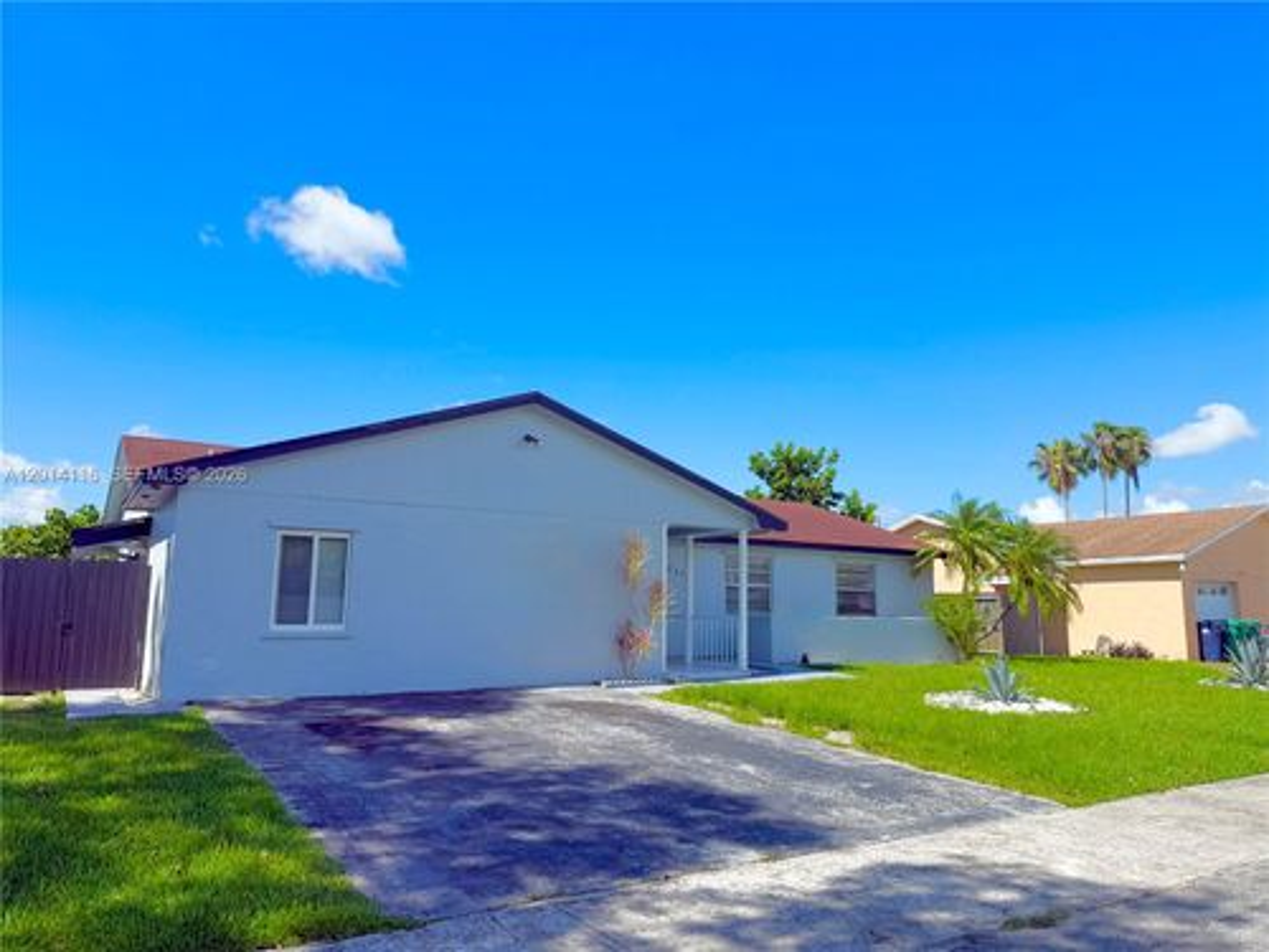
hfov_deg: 71.6
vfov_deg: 56.8
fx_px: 880
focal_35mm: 24
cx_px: 634
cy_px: 476
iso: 80
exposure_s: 1/4673
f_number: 1.78
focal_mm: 6.76
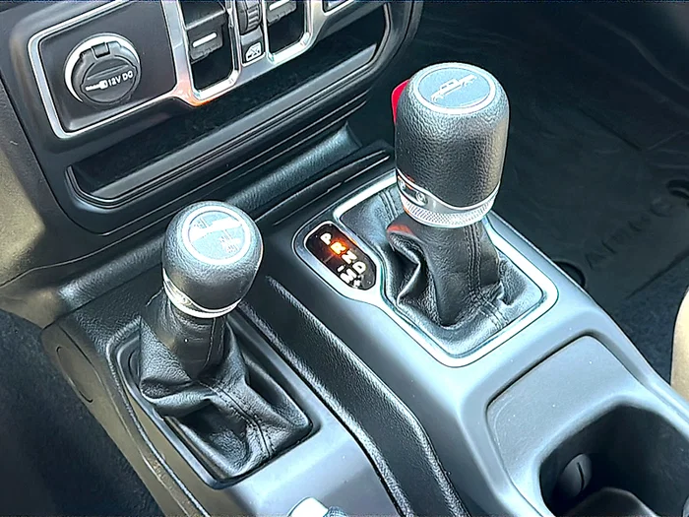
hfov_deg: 41.2
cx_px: 344
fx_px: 916
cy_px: 258
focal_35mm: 46
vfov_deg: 31.5
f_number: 1.78
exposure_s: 1/40
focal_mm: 6.86
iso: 200
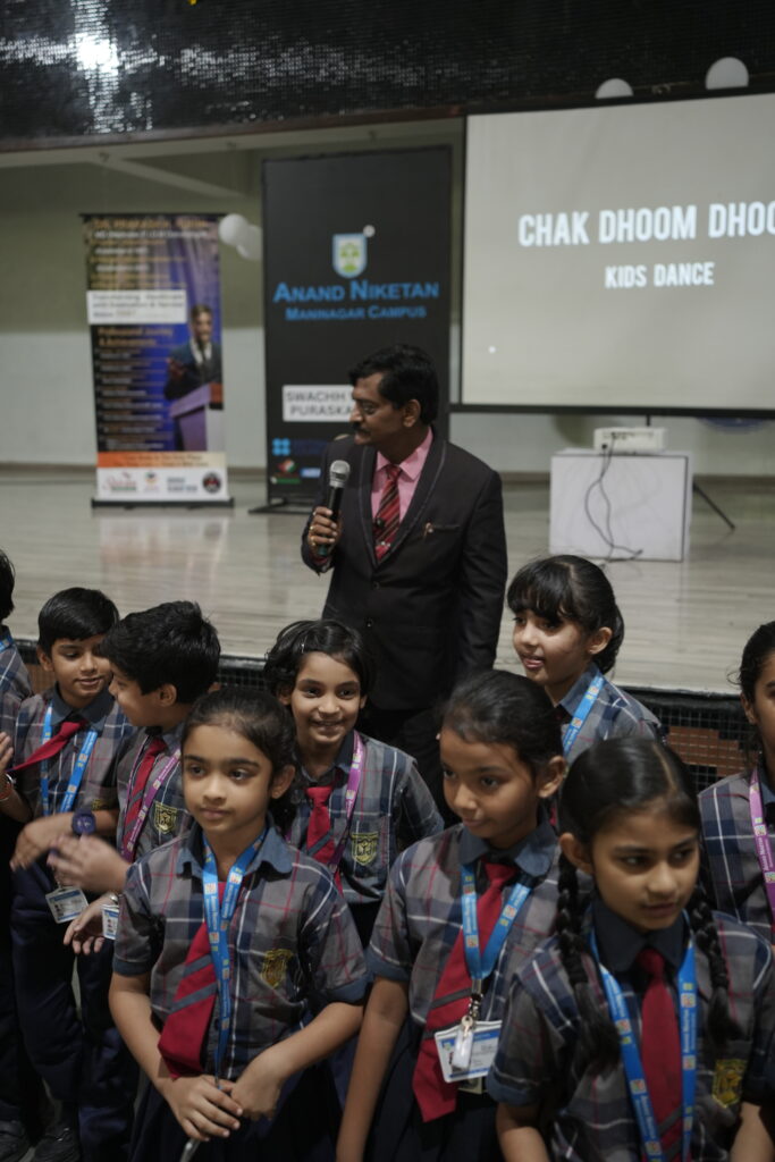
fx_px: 1130
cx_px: 388
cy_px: 581
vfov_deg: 54.4
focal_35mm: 35
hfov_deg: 37.9
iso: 1000
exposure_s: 1/100
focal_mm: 35
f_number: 2.8
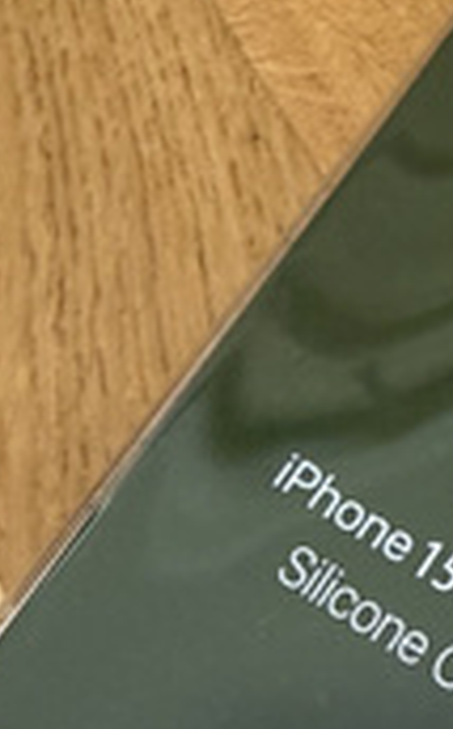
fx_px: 1467
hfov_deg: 17.1
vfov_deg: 27.6
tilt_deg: -67.3
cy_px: 521
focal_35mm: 74
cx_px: 464
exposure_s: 1/50
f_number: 2.2
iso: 500
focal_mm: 2.22
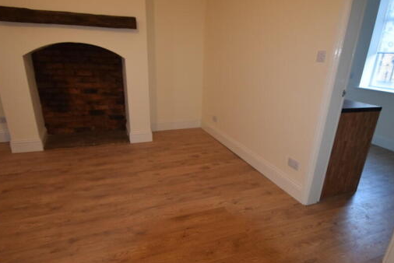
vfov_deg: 56.4
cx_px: 208
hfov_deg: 77.7
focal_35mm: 22
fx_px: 244
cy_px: 149
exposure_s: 1/60
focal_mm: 11.5
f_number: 3.5
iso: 900
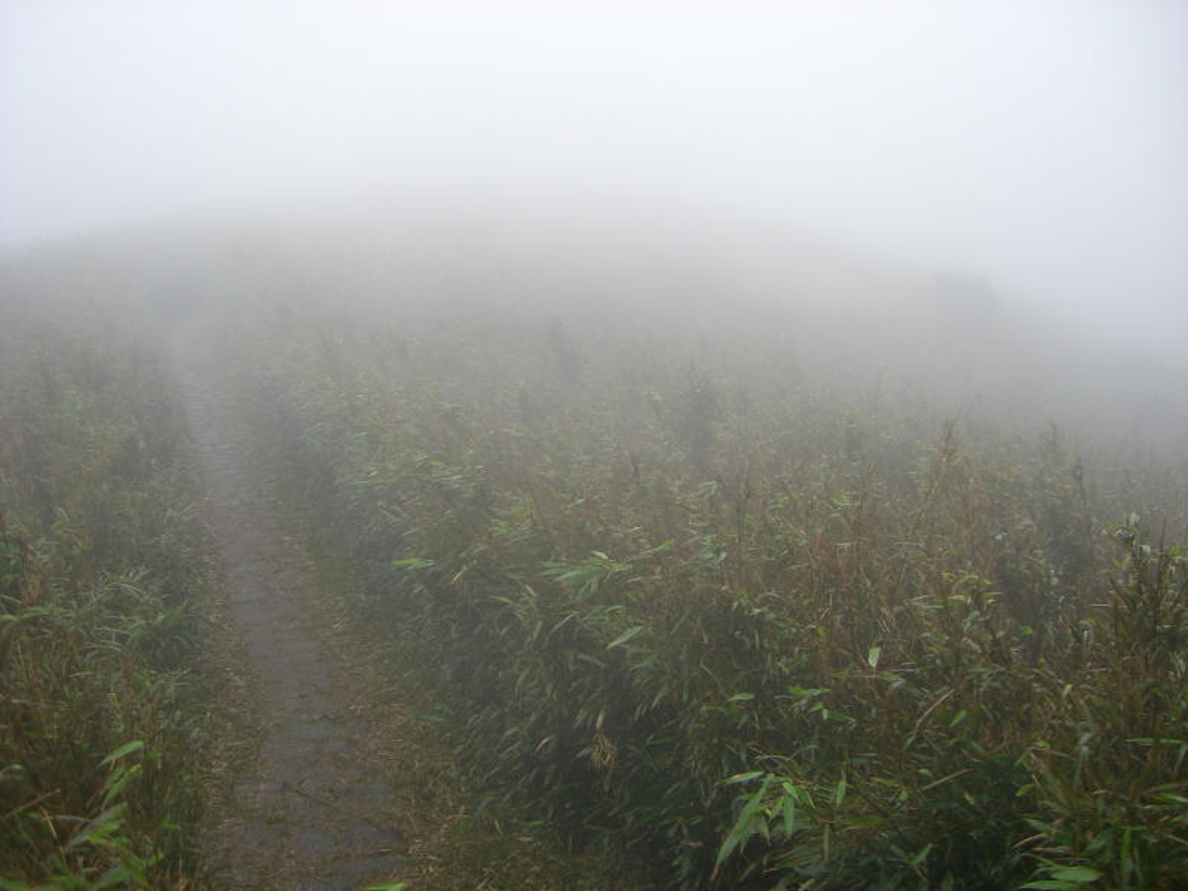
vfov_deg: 37.7
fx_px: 1304
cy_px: 446
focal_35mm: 38
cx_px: 594
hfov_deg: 49.0
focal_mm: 6.2
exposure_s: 1/125
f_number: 2.7
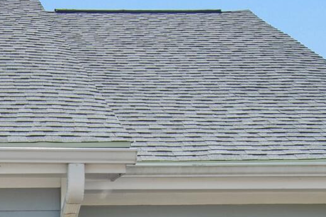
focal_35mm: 139
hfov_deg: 14.3
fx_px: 1258
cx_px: -77
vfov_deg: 9.5
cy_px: 348
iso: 100
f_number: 8
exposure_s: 1/250
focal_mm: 16
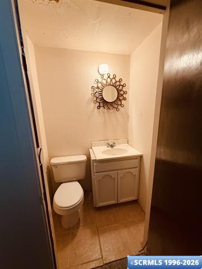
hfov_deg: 85.7
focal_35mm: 14
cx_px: 101
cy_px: 134
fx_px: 109
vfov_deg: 102.1
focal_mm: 2.22
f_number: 2.2
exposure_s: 1/60
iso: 200
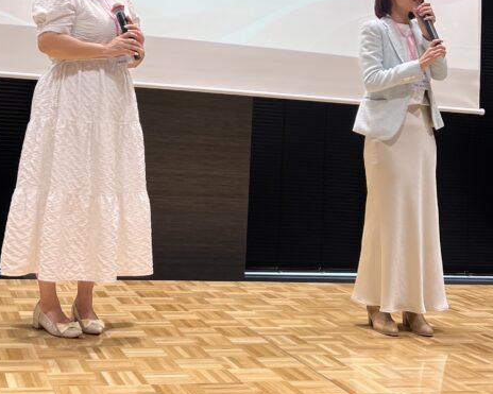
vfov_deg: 26.3
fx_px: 817
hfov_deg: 33.4
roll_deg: -1.6
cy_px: 41
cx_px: 180
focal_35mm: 56
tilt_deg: +8.3
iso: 32
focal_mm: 5.7
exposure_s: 1/142
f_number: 1.5
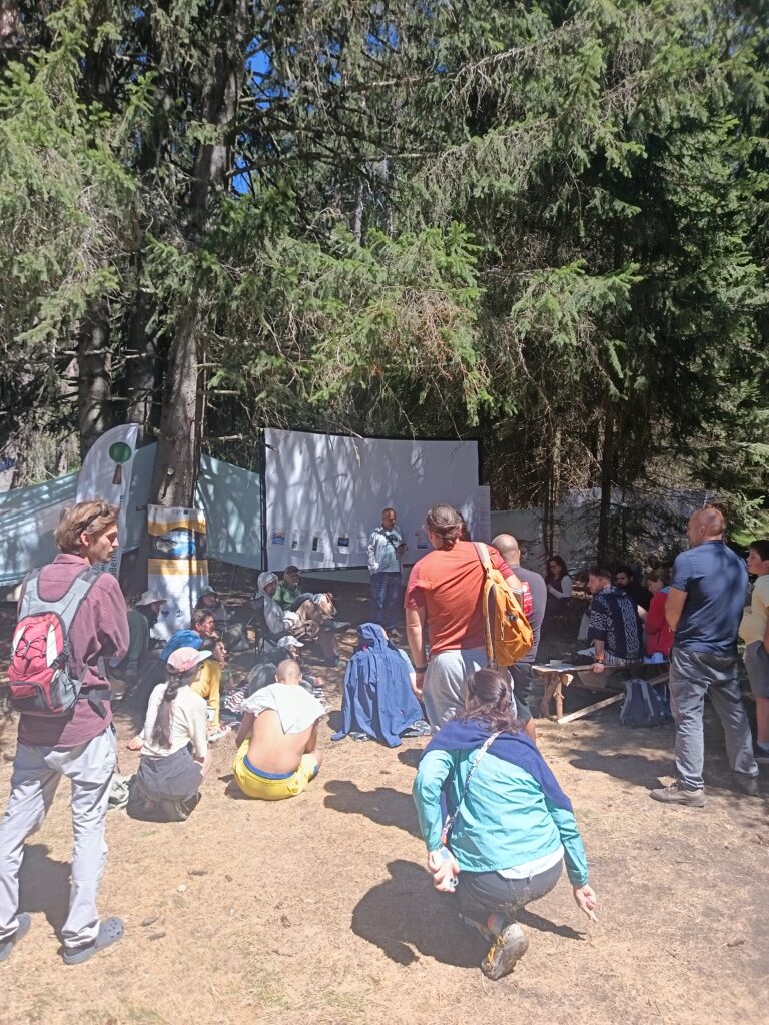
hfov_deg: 56.8
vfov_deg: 71.6
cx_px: 384
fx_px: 711
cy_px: 512
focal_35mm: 24
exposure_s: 1/147
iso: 100
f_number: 1.75
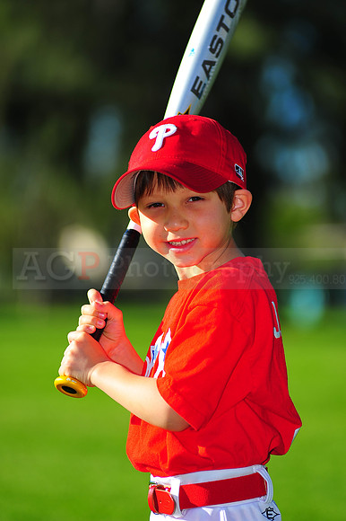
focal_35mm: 180
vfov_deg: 11.4
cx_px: 173
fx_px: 2598
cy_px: 260
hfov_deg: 7.6
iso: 200
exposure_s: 1/1600
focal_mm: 180
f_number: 4
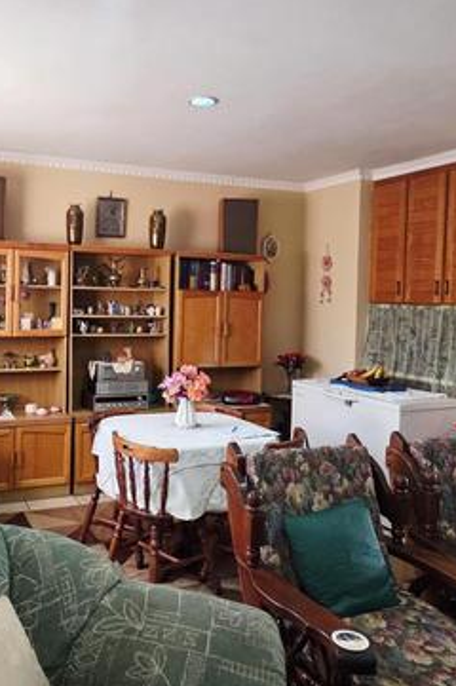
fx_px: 571
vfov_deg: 61.9
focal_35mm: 30
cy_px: 319
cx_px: 141
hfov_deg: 42.7
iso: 200
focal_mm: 2.2
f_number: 1.9
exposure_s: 1/101
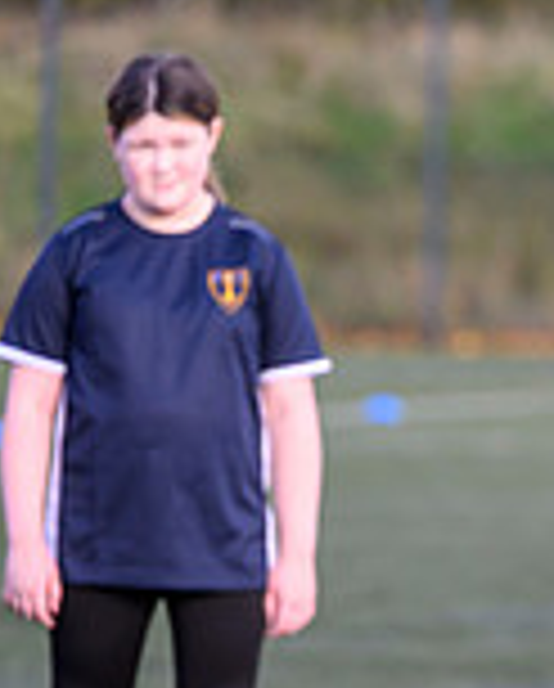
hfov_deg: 2.9
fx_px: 10892
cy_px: 708
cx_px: 1225
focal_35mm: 533
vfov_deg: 3.6
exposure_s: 1/1000
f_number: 3.5
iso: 500
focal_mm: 150
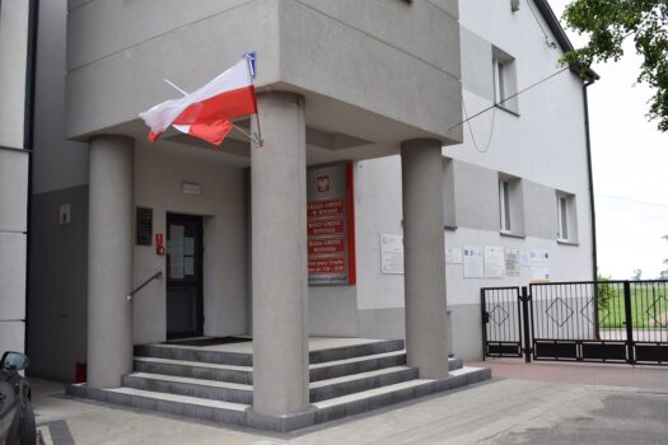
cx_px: 334
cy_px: 222
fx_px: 668
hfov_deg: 53.1
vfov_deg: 36.9
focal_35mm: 36
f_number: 8
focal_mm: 24
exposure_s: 1/250
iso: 400
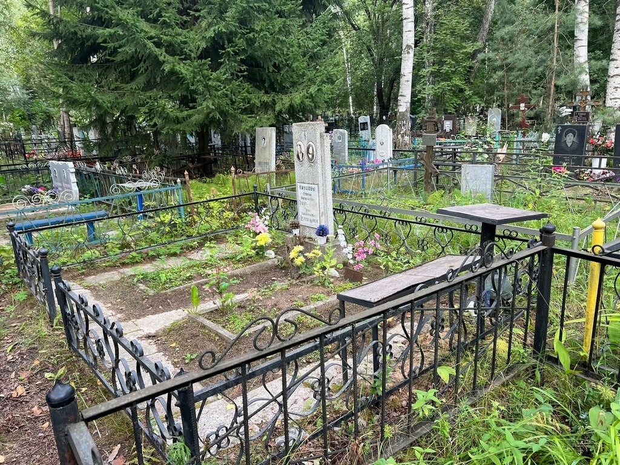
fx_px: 466
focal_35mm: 26
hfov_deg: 67.3
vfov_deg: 53.1
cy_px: 232
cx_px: 310
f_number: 1.5
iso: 40
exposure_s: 1/203
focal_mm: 5.7
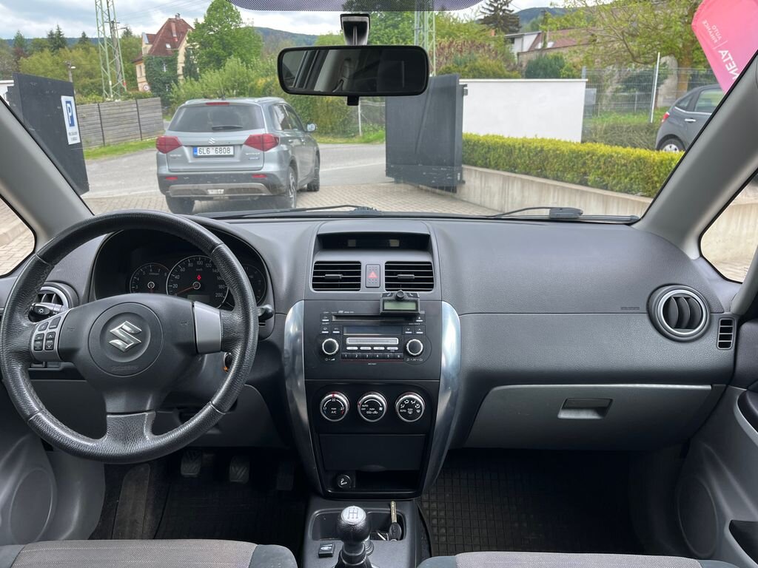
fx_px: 569
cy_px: 284
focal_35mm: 26
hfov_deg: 67.3
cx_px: 379
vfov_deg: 53.1
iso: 32
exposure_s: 1/139
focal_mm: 5.1
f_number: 1.6
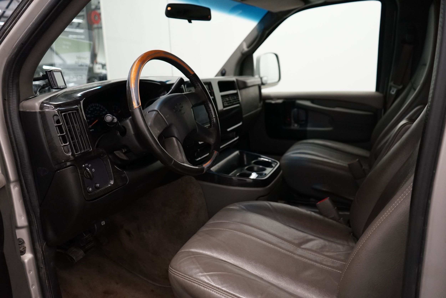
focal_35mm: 28
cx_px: 223
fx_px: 347
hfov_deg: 65.5
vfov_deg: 46.4
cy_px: 149
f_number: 3.5
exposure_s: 1/160
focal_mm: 28
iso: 2500
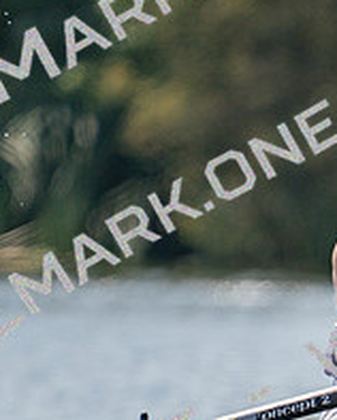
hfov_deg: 0.9
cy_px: 385
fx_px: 20651
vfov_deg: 1.2
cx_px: 569
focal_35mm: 1659
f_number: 6.3
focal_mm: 600
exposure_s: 1/1600
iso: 200
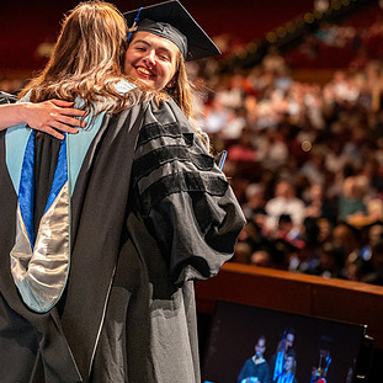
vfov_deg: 10.8
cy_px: 127
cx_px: 150
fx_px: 2028
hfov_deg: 10.8
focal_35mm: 162
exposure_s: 1/125
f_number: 2.8
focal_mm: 92
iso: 2000
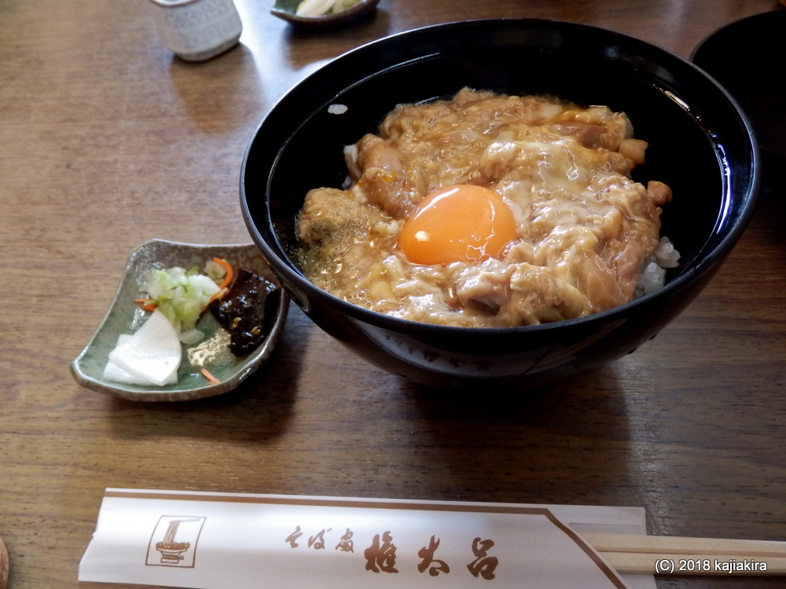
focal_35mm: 25
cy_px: 294
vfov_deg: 54.9
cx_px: 393
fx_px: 568
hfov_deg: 69.4
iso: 400
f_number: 3
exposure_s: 1/30
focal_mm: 4.5
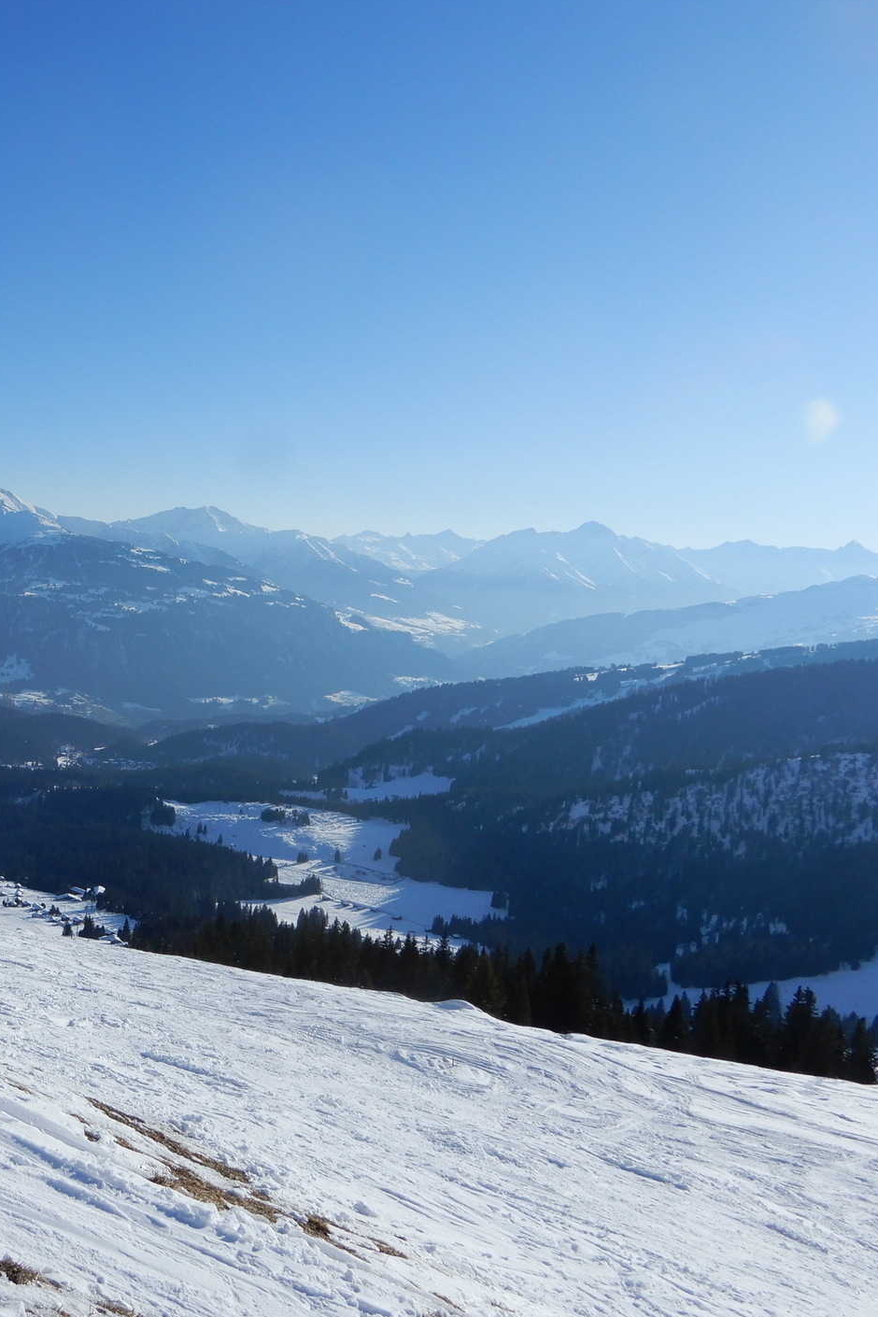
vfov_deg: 55.8
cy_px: 658
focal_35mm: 34
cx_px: 53
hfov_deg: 36.0
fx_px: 1244
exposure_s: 1/1600
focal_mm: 4.3
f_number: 4
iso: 80
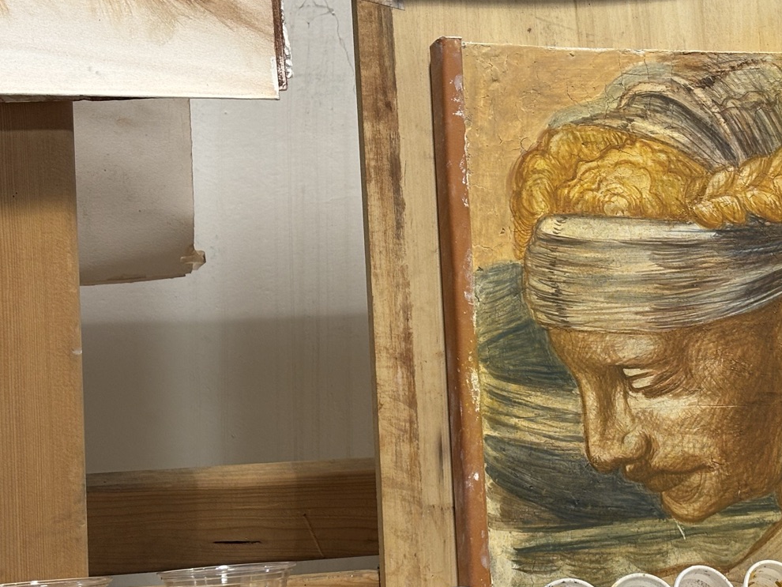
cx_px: 594
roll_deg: +0.0
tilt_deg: -4.4
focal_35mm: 84
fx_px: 1898
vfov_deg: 17.6
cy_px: 284
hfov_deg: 23.0
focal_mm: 5.96
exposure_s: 1/50
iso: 64
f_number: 1.6
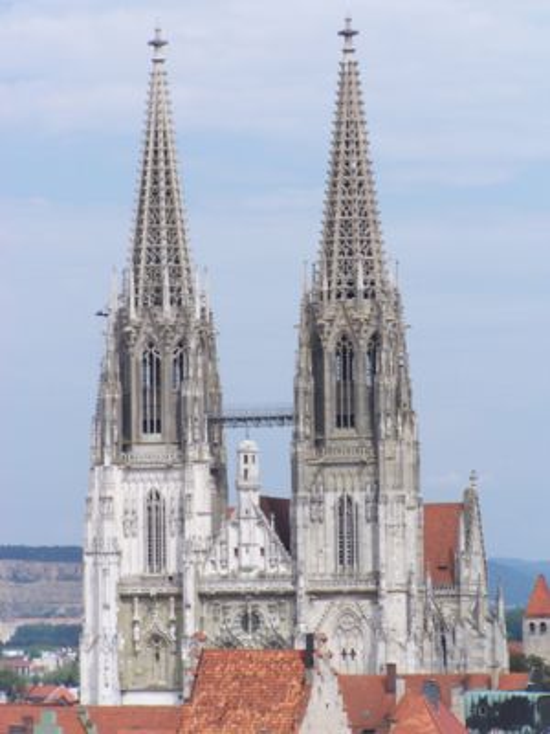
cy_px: 367
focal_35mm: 159
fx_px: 3368
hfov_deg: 9.3
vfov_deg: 12.4
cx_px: 275
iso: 80
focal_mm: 26.4
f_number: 4.5
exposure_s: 1/750
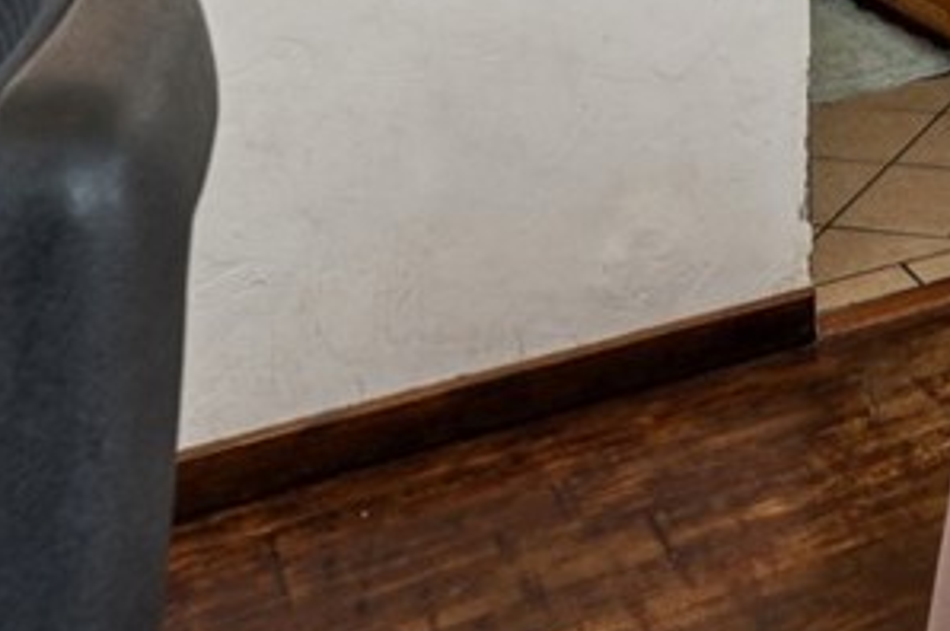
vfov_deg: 19.6
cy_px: -433
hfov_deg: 31.0
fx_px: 1459
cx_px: 1113
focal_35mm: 55
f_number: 14
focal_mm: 16.1
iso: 100
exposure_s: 1/4
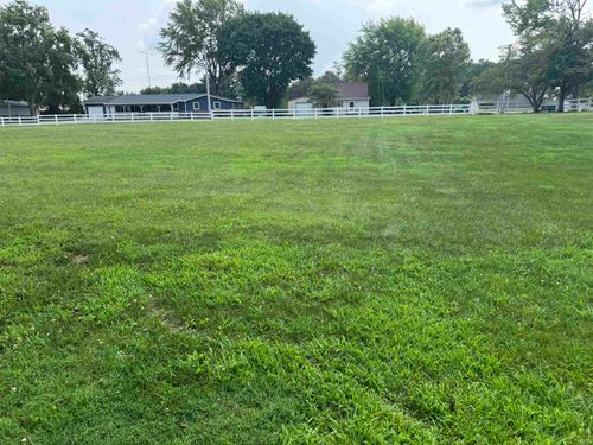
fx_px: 411
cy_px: 222
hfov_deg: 71.6
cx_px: 296
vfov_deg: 56.8
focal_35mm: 24
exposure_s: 1/1488
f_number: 1.78
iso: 80
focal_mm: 6.76
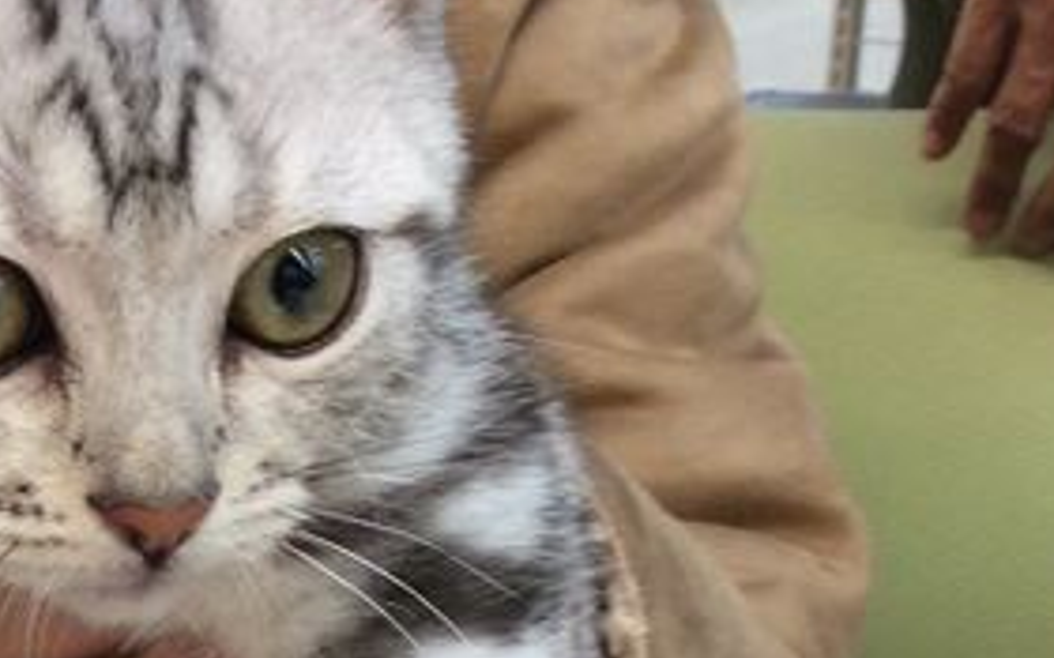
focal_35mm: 97
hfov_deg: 20.9
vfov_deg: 12.5
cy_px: 1104
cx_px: 68
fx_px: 2786
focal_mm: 3.3
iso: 50
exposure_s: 1/24
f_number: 2.4
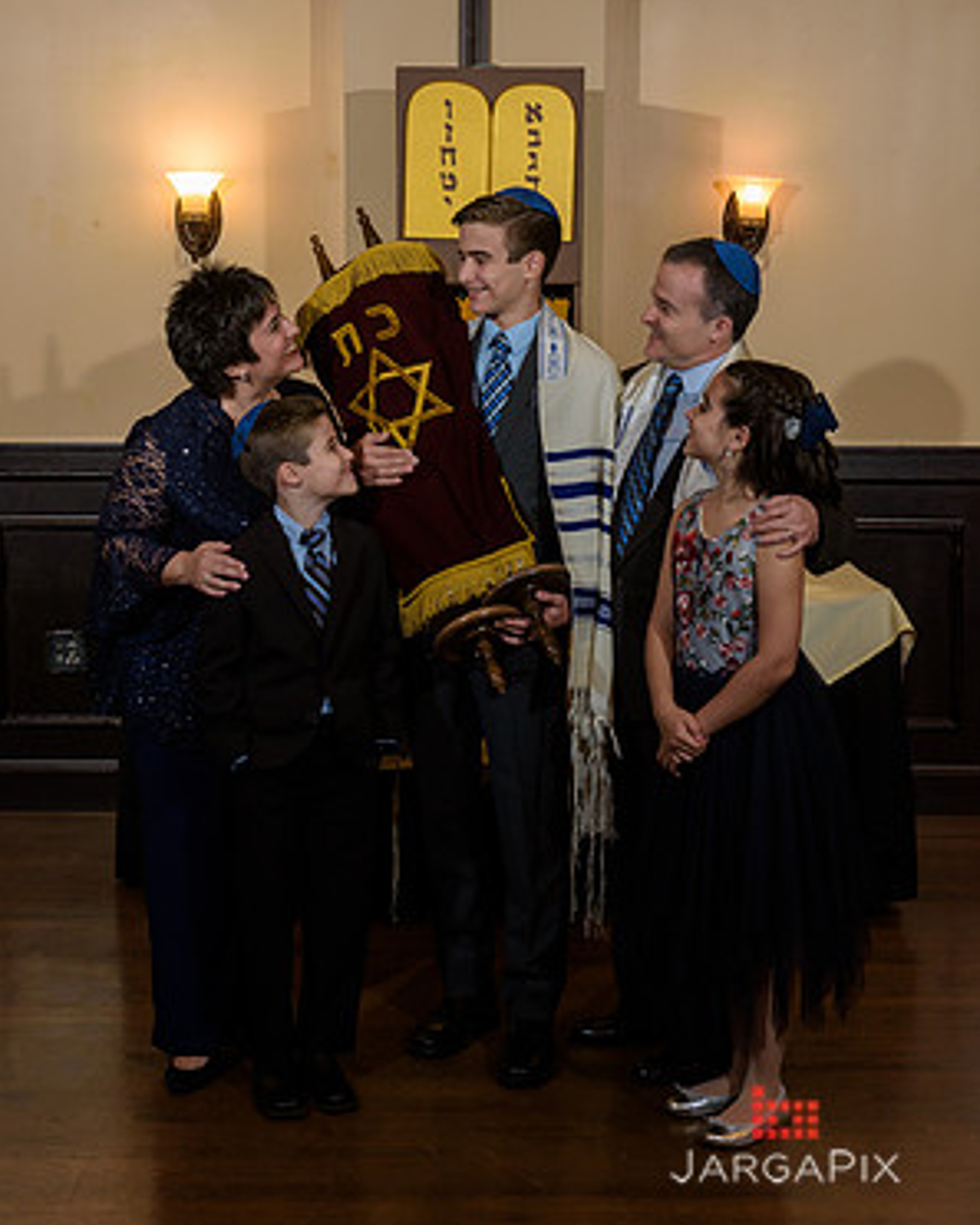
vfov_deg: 28.7
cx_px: 488
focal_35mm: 66
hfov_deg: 23.2
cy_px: 512
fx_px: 2392
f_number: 5
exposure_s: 1/125
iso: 800
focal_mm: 58
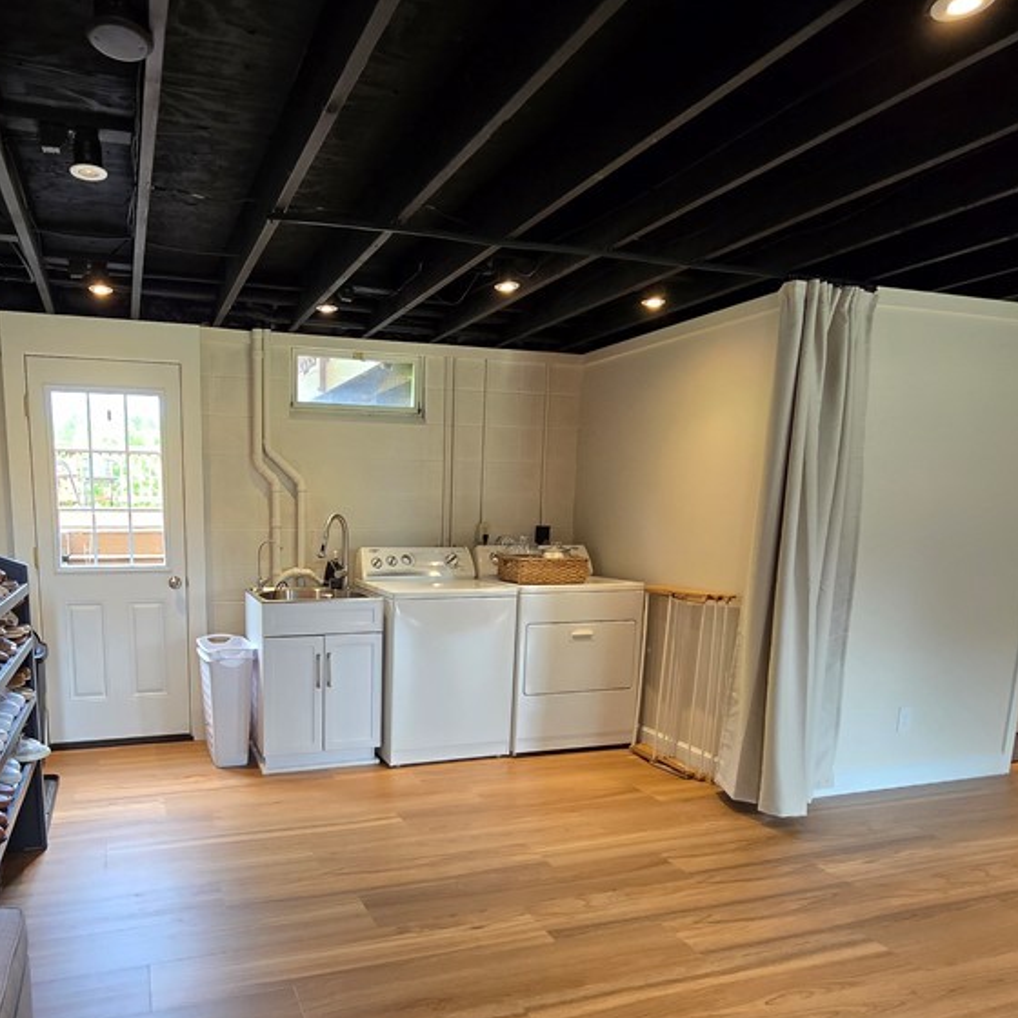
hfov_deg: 70.5
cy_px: 634
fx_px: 699
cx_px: 356
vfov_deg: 71.0
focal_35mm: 21
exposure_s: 1/60
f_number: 2.2
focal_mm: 2.2
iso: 160
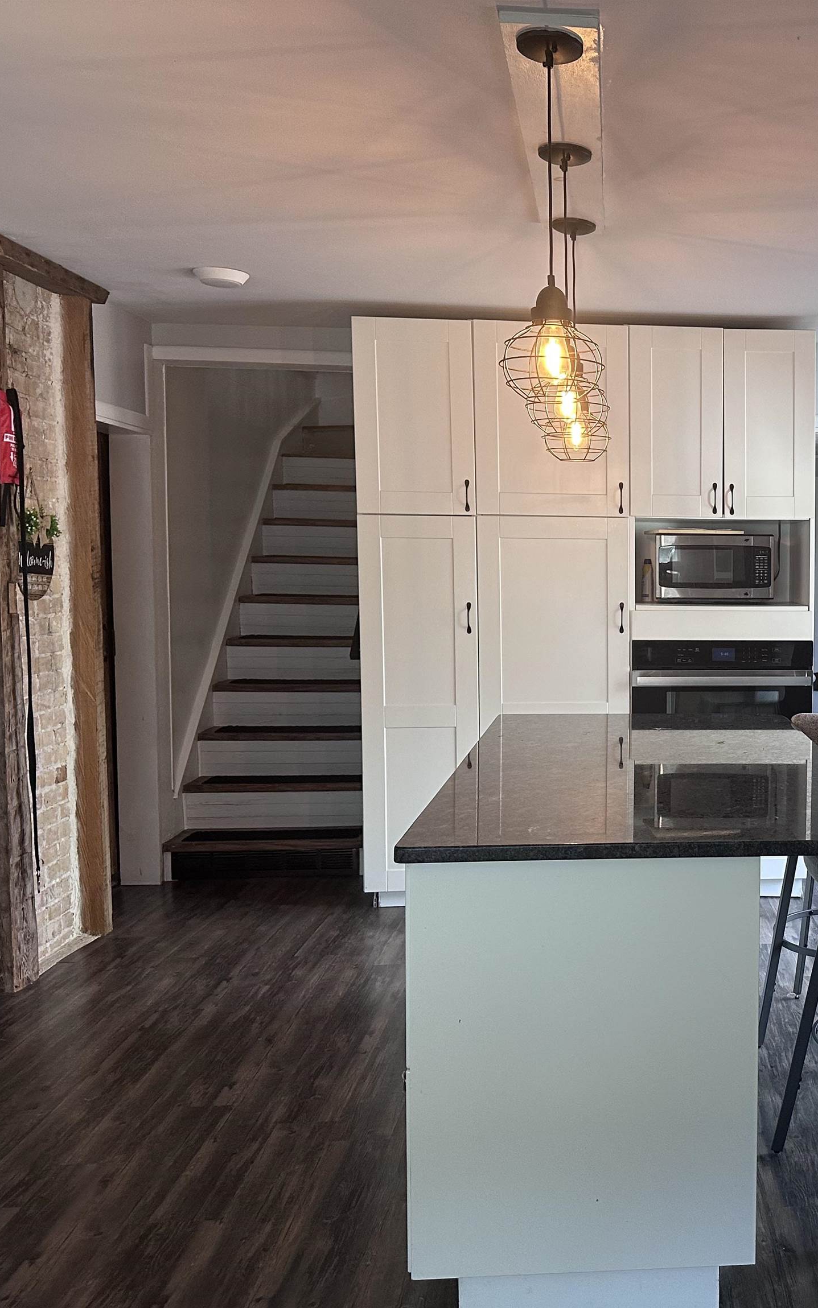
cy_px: 653
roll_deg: -0.6
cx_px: 732
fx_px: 1213
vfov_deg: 56.7
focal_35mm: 34
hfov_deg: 35.2
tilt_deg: -3.9
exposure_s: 1/120
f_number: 1.78
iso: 250
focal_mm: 6.86
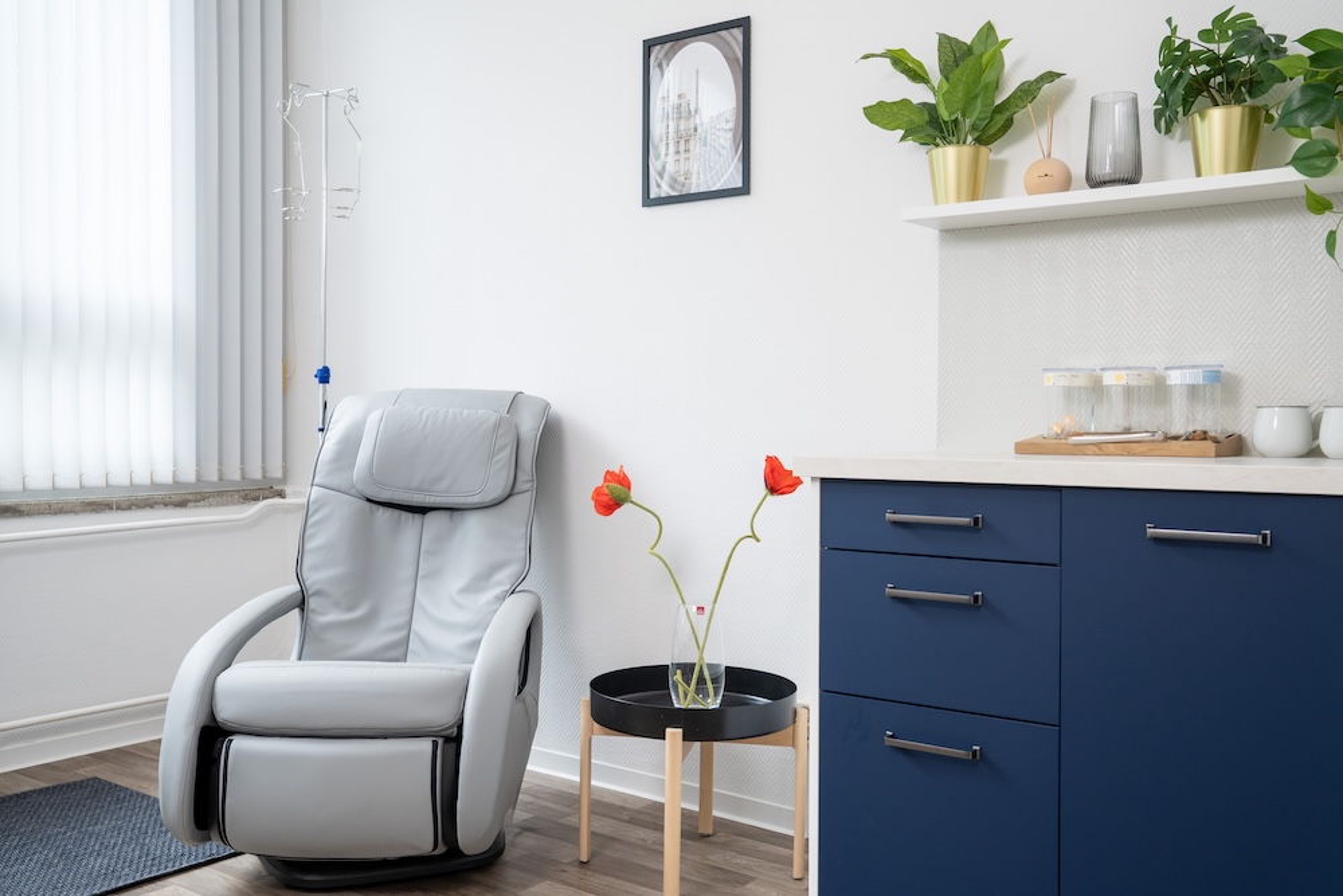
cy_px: 448
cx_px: 672
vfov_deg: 38.9
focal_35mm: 34
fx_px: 1268
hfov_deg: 55.8
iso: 400
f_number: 5
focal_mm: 34
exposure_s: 1/80
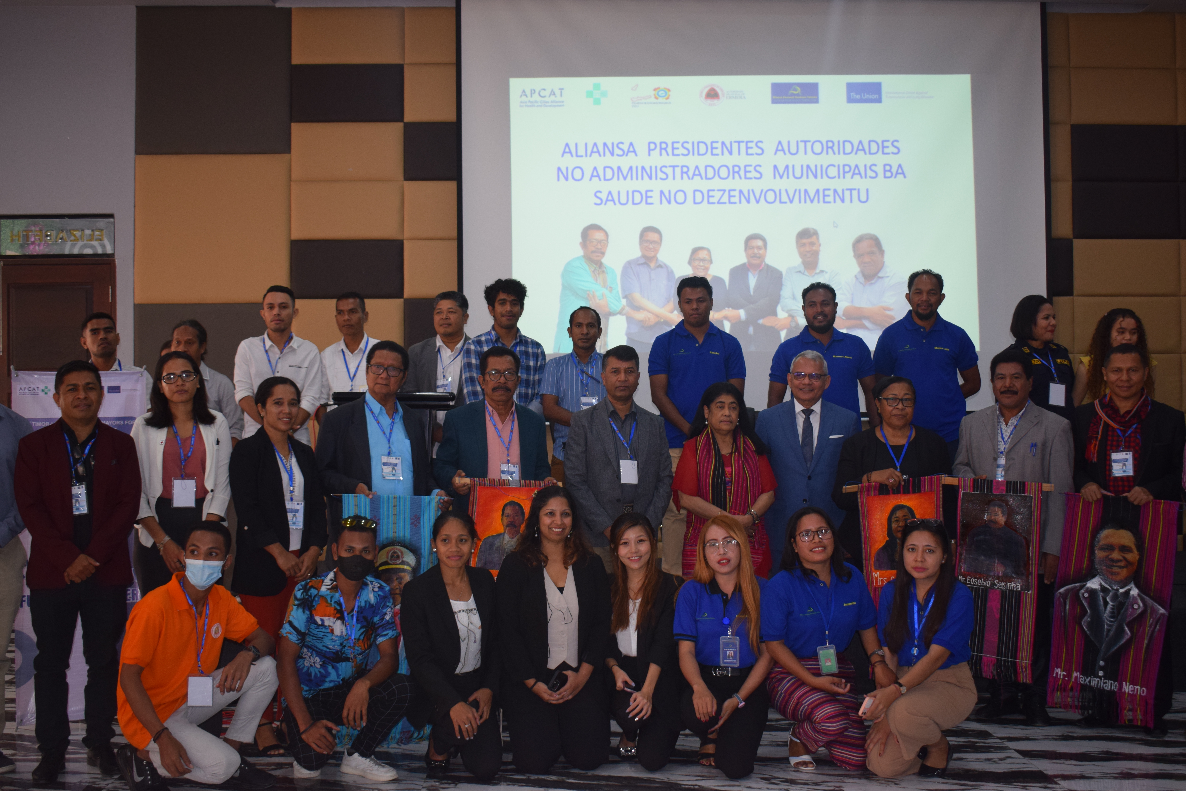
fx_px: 1285
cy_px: 396
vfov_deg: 34.2
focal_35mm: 39
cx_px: 593
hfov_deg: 49.6
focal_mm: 26
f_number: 4.2
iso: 800
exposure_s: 1/80
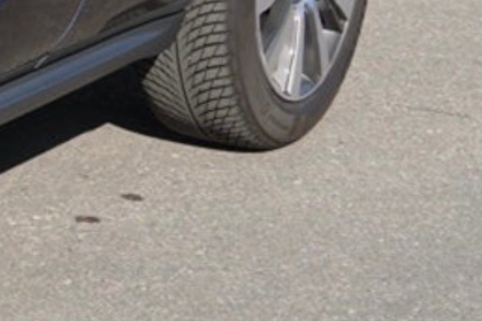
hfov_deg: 9.1
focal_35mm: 208
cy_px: -189
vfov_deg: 6.5
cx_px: -583
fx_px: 2783
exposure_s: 1/500
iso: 100
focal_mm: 22
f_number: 4.5
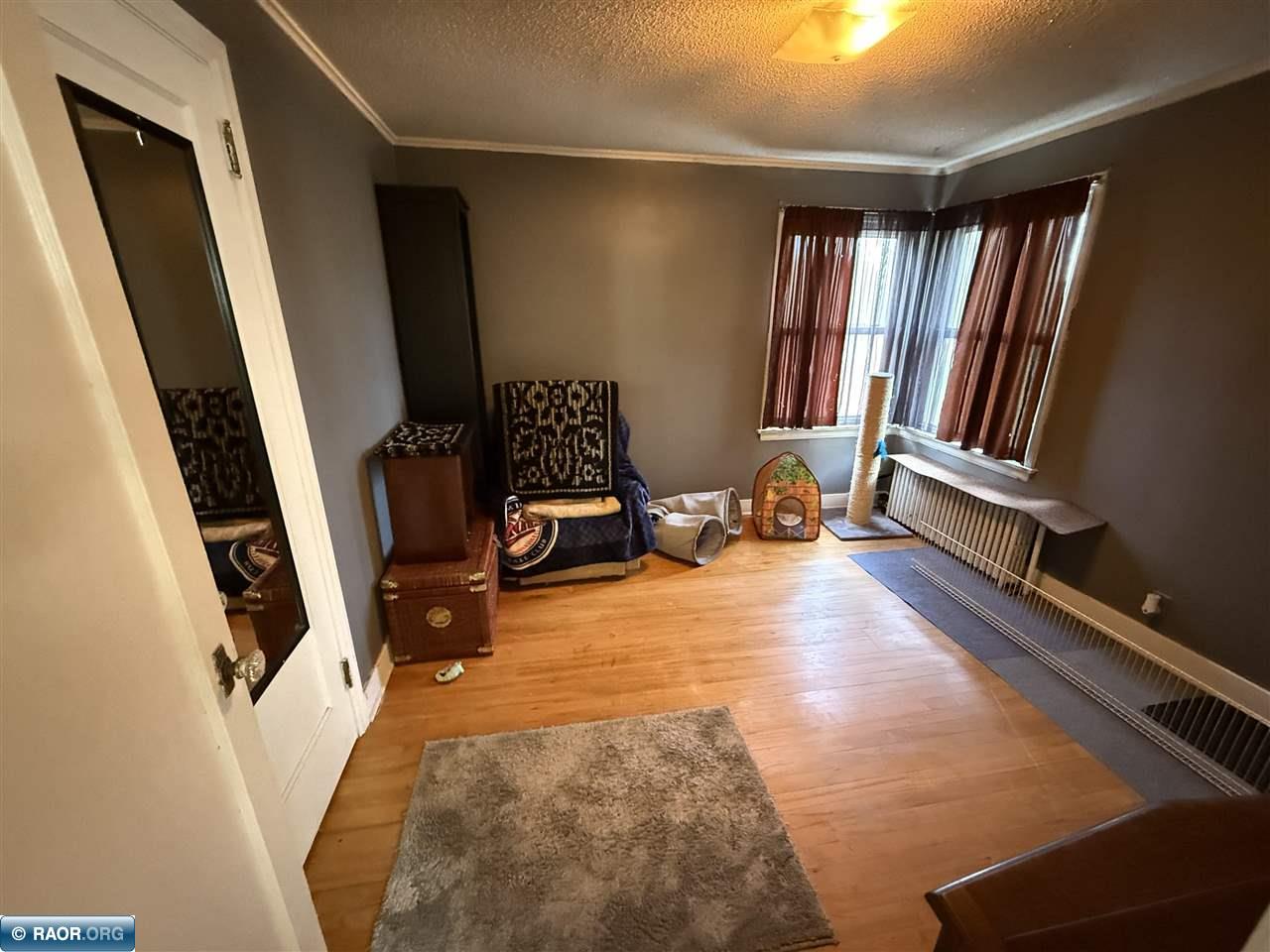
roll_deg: +0.7
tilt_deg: -18.1
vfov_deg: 85.7
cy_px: 476
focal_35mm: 14
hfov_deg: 102.1
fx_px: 514
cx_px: 635
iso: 1250
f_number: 2.2
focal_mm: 2.22
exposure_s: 1/40
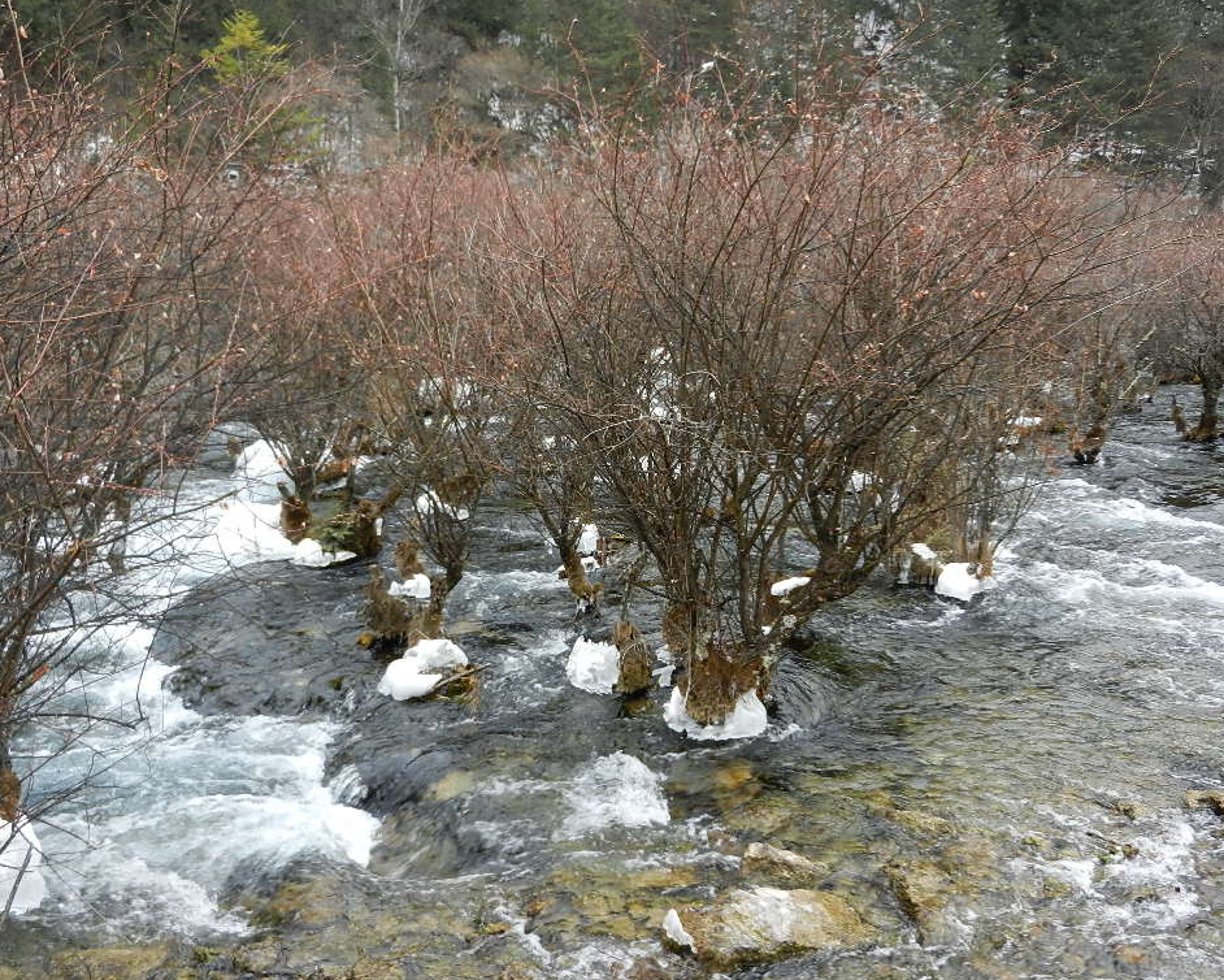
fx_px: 1268
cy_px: 486
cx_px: 646
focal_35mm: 35
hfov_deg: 51.5
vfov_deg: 42.2
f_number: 3.8
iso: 160
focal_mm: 5.9
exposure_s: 1/100
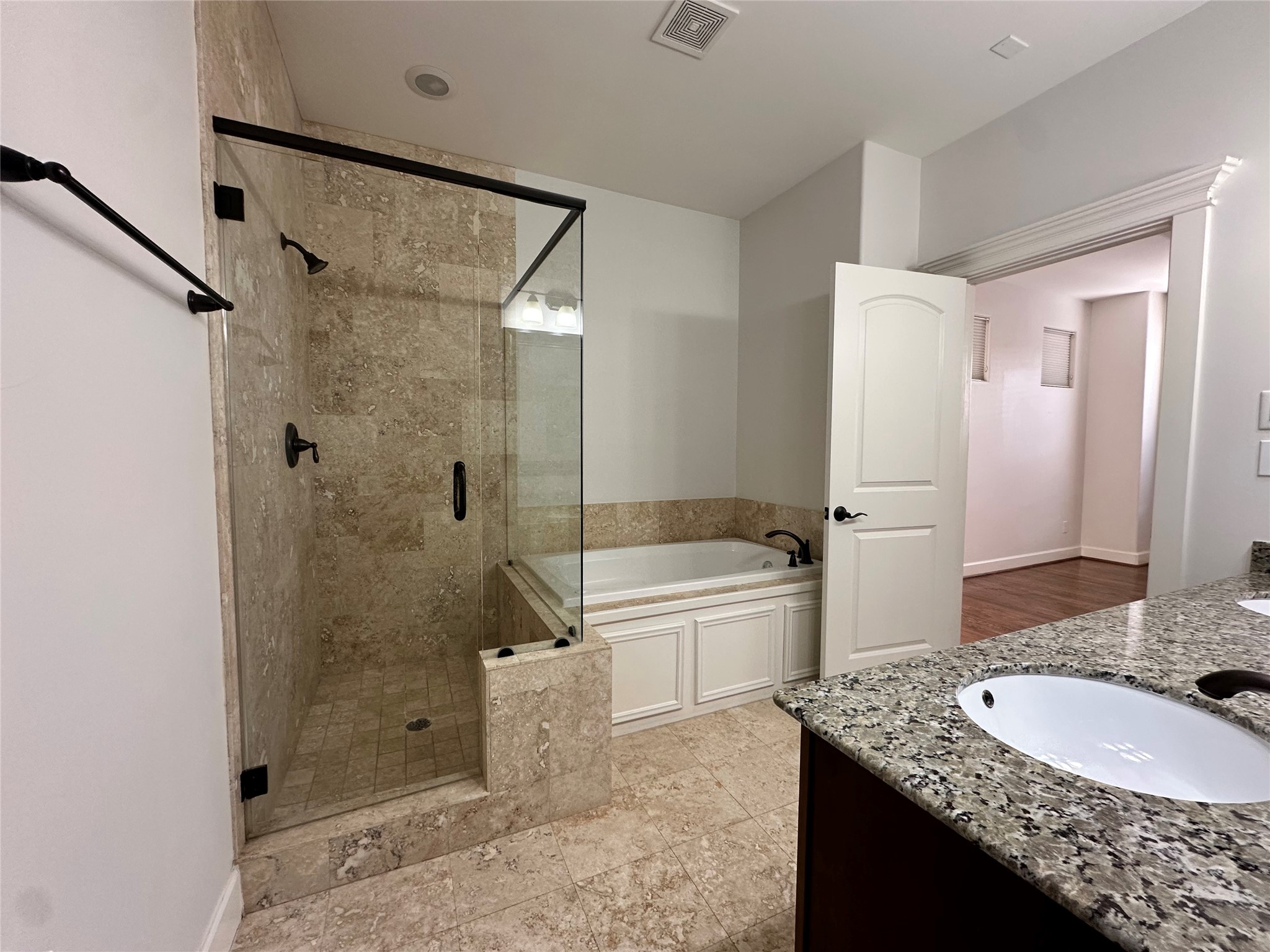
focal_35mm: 14
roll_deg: -0.8
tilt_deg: -2.6
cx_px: 635
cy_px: 476
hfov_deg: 102.1
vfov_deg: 85.7
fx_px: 514
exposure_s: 1/120
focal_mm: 2.22
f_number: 2.2
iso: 200
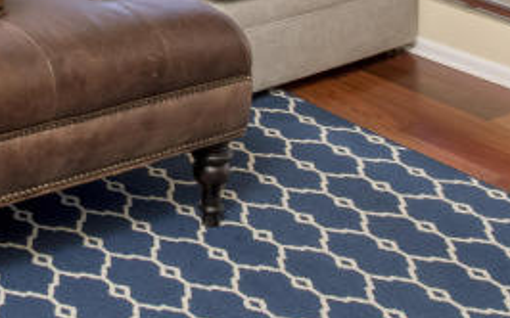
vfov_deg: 13.9
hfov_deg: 26.0
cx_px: -7
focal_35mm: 75
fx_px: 1042
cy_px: -368
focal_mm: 17
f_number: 8
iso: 640
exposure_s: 1/160
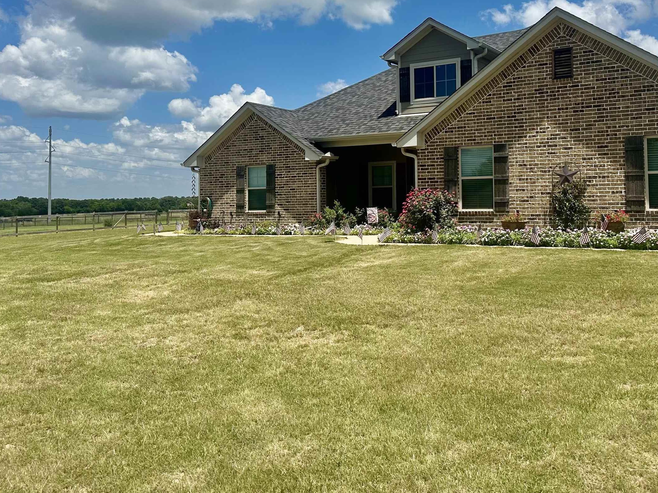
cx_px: 407
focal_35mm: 35
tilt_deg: +4.4
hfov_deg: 52.1
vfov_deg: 40.1
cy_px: 160
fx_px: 665
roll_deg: +1.1
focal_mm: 6.86
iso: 80
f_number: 1.78
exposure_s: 1/7042
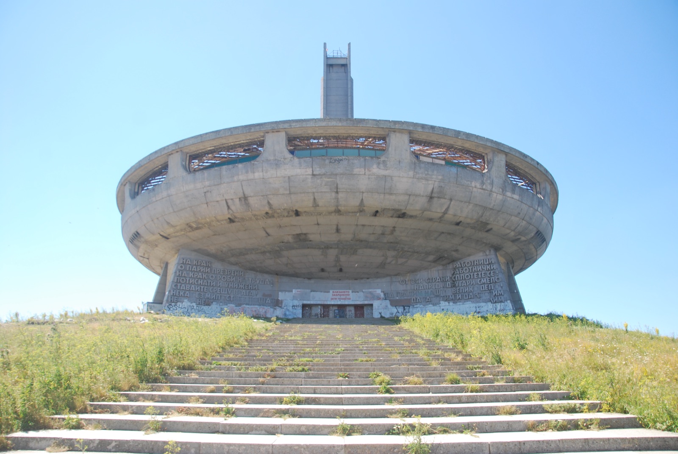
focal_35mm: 27
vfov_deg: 48.0
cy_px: 227
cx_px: 339
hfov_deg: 67.3
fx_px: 509
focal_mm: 18
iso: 100
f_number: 6.3
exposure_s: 1/160
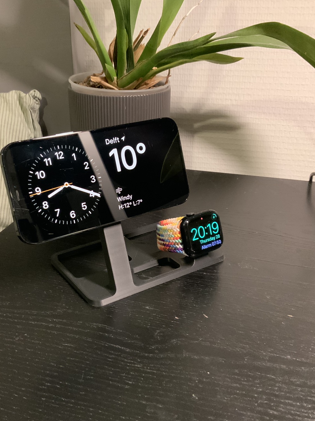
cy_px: 209
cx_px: 122
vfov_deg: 47.9
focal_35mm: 39
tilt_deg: -24.9
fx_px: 473
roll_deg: +0.1
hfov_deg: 36.6
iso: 320
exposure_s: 1/40
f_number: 1.8
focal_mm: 3
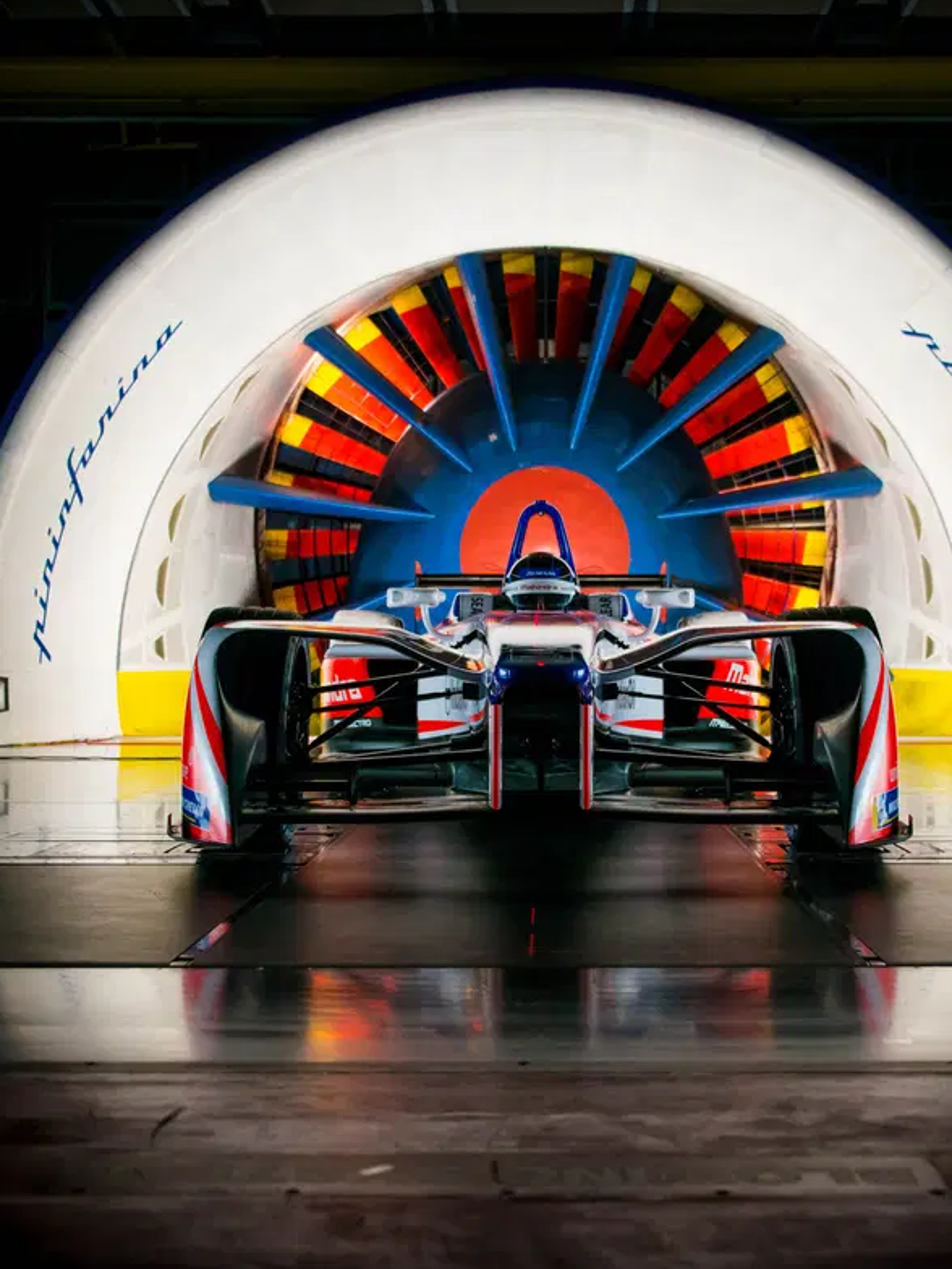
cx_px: 550
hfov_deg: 27.5
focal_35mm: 53
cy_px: 637
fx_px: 1943
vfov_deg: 36.2
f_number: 4
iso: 1000
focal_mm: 36
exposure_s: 1/30
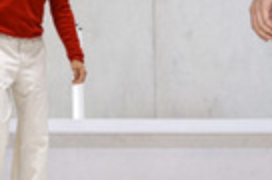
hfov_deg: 7.3
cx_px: 29
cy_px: -50
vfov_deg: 4.8
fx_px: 2126
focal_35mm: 282
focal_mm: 85
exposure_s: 1/160
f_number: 6.3
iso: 640
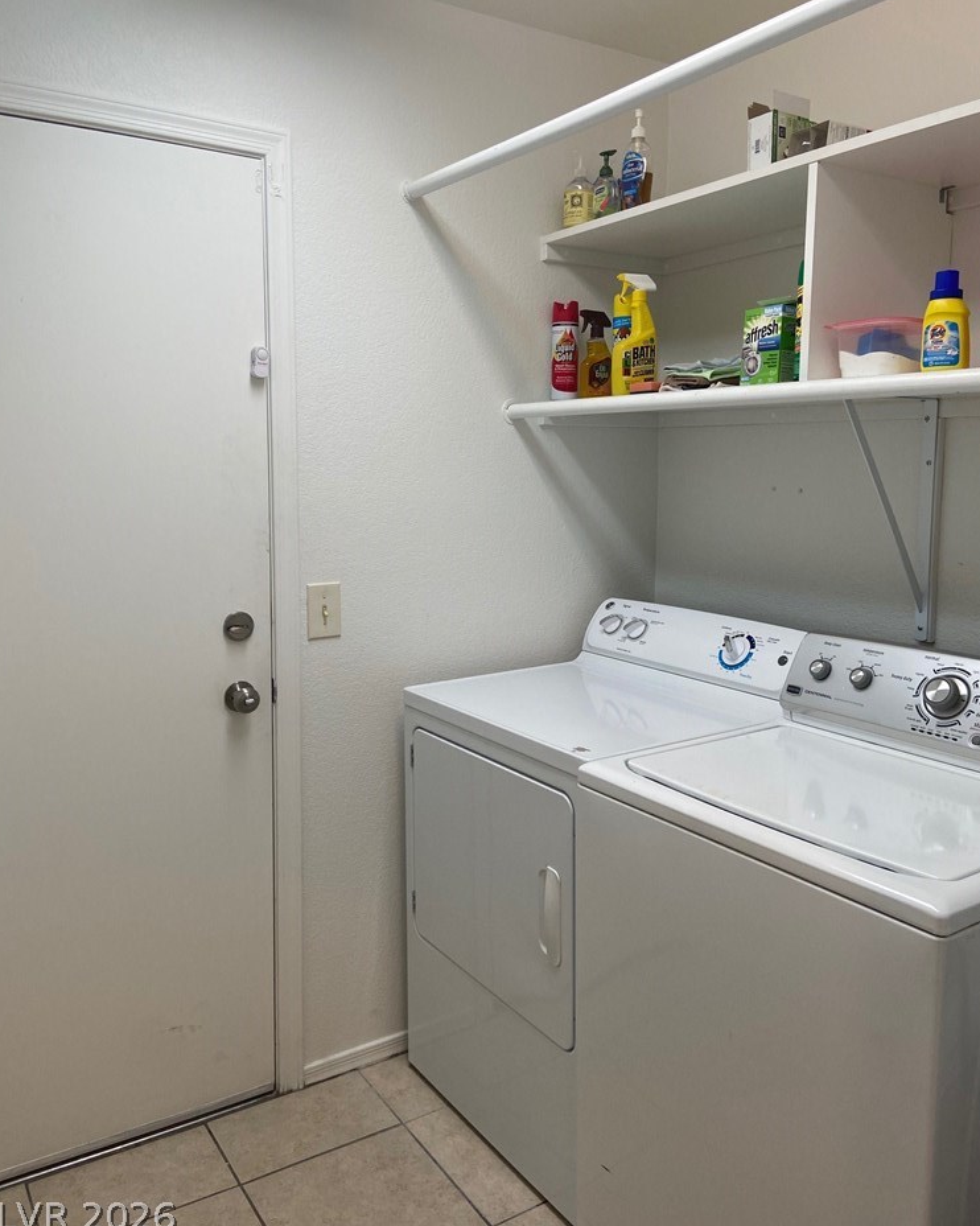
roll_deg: -0.3
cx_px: 493
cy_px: 571
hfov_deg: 51.5
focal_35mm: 28
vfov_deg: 62.2
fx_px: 1015
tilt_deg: -6.0
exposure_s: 1/120
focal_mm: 4.25
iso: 80
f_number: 1.8
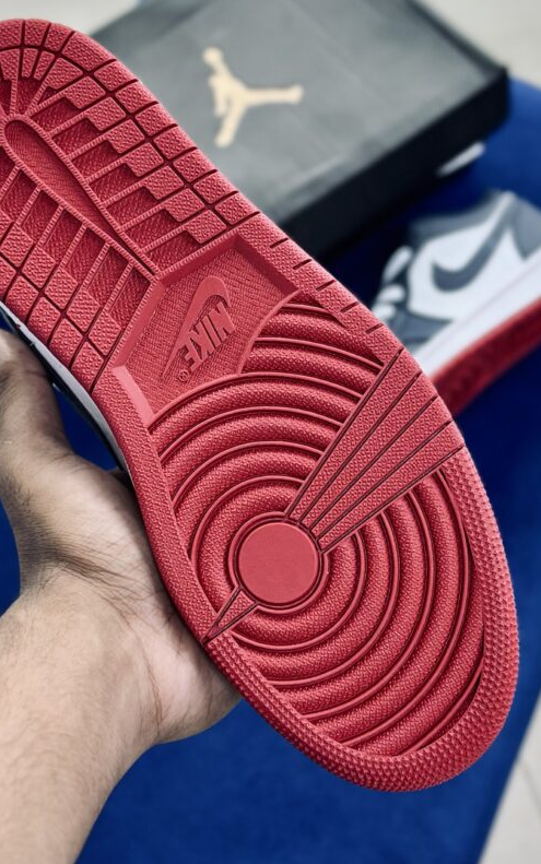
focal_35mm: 60
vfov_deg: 34.0
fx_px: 1414
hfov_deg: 21.6
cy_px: 407
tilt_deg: -60.9
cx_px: 237
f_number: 1.78
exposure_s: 1/100
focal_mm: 6.86
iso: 160
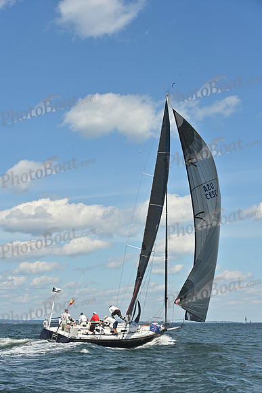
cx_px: 131
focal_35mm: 70
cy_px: 196
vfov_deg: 28.8
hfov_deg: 19.5
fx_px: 764
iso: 250
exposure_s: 1/1600
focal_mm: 70
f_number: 8
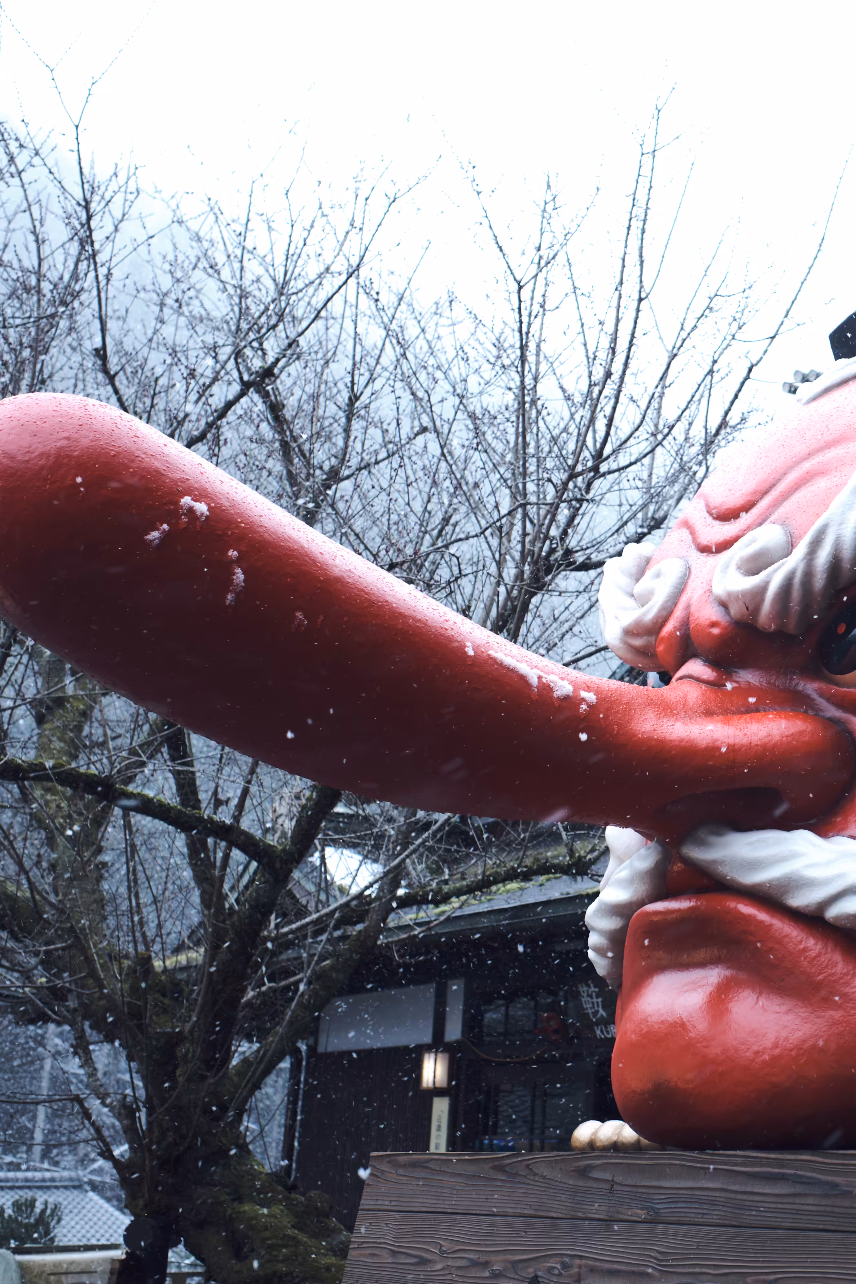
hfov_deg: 24.5
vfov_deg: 37.5
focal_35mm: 53
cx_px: 826
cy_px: 637
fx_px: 1890
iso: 200
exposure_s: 1/125
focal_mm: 23
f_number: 4
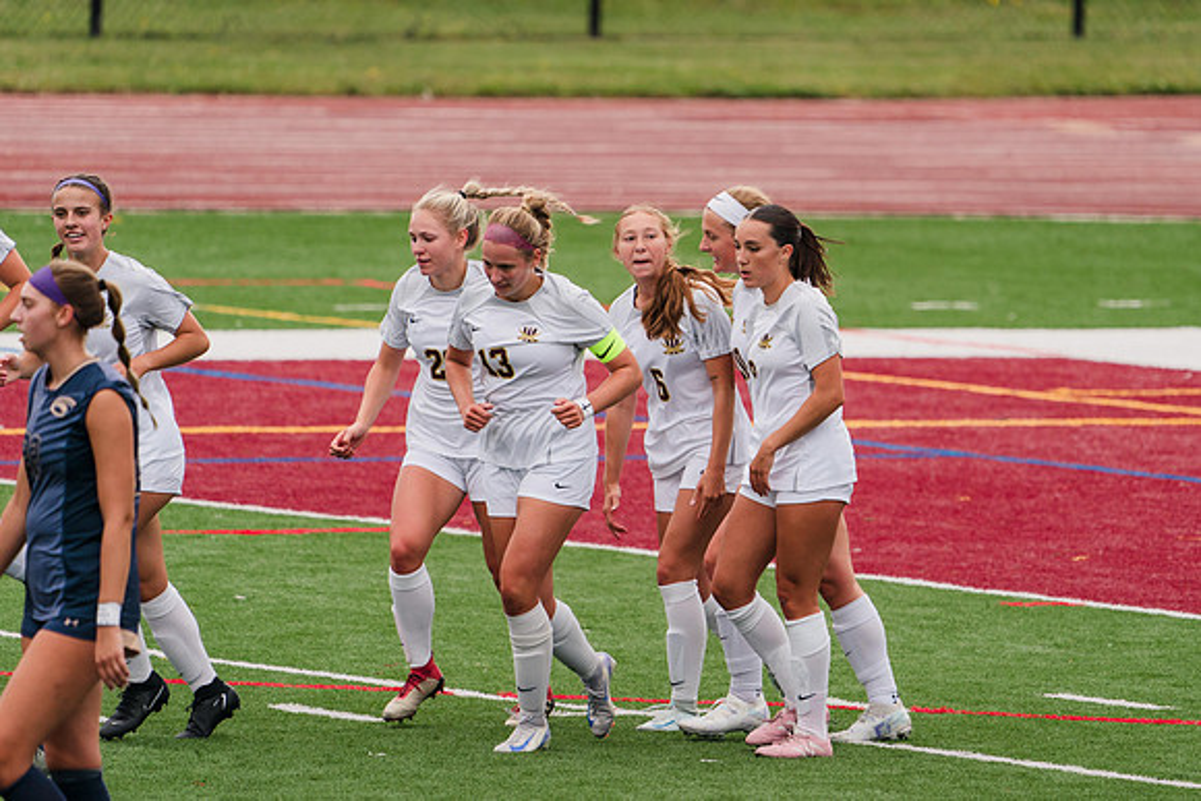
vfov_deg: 2.0
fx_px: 23522
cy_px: 345
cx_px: 706
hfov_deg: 2.9
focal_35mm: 705
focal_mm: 600
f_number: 6.3
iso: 640
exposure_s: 1/1600
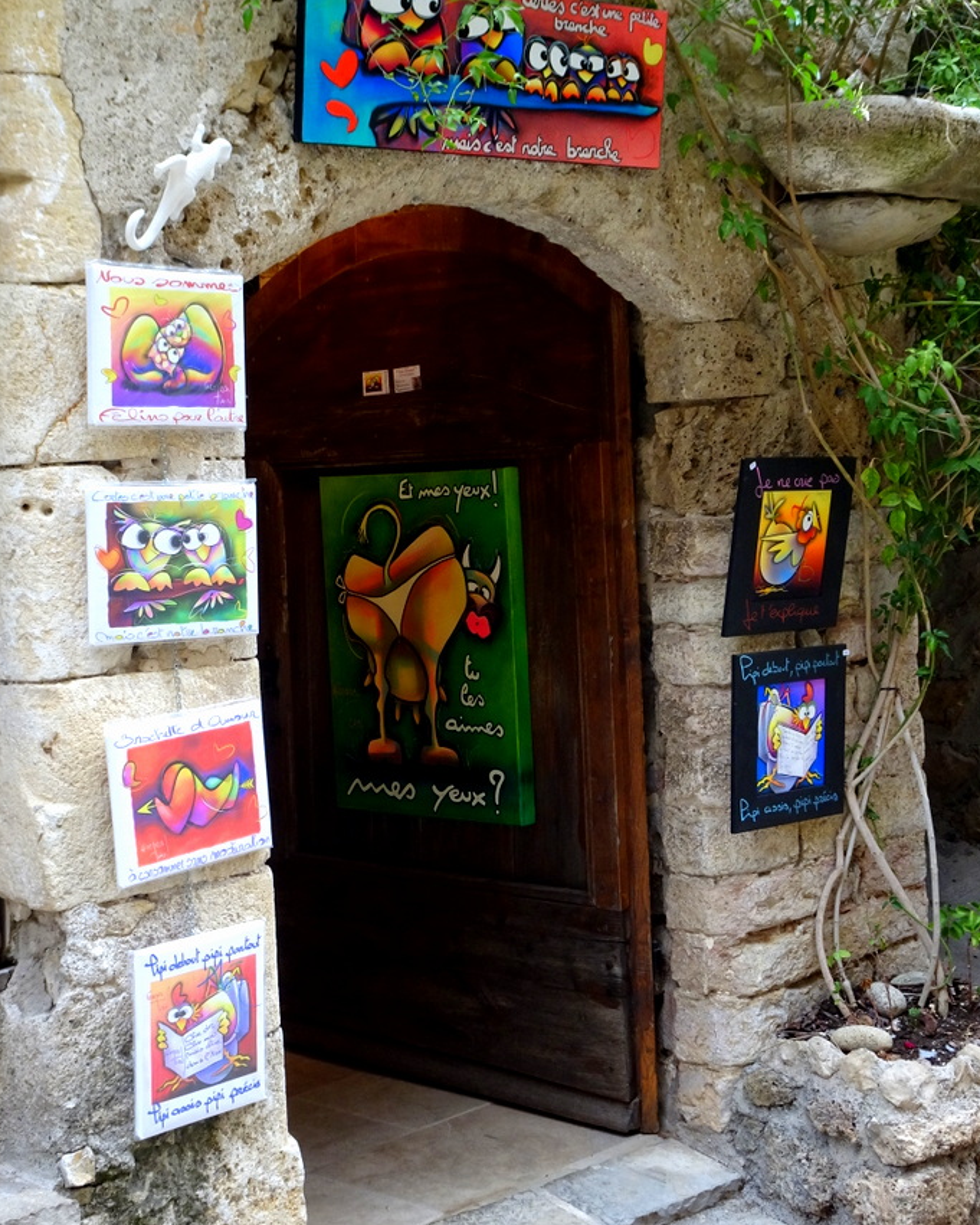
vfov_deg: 34.7
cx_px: 494
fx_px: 1957
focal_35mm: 54
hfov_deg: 28.1
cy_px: 576
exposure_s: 1/50
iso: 100
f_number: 4.5
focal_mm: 7.87
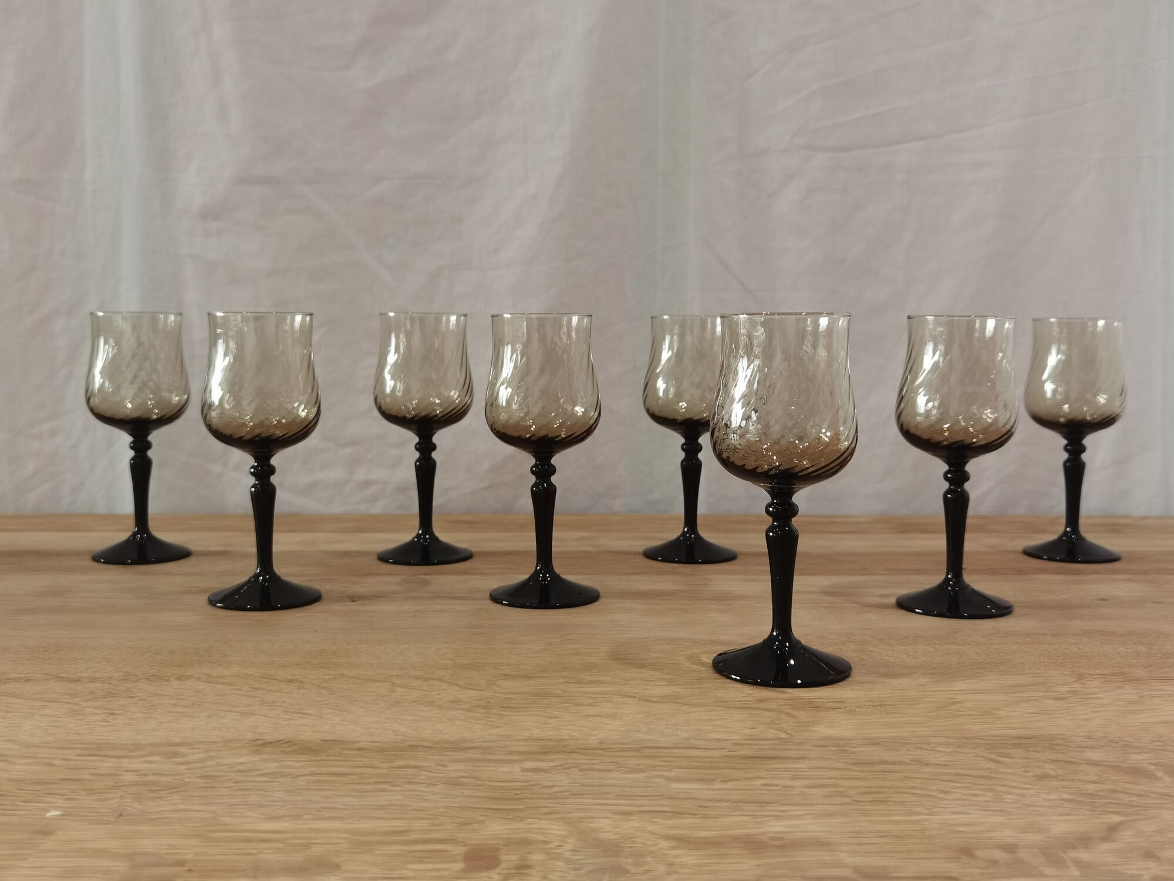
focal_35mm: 36
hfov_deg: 51.4
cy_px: 440
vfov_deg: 39.7
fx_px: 1221
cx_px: 587
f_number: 1.9
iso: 100
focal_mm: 6.71
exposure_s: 1/100
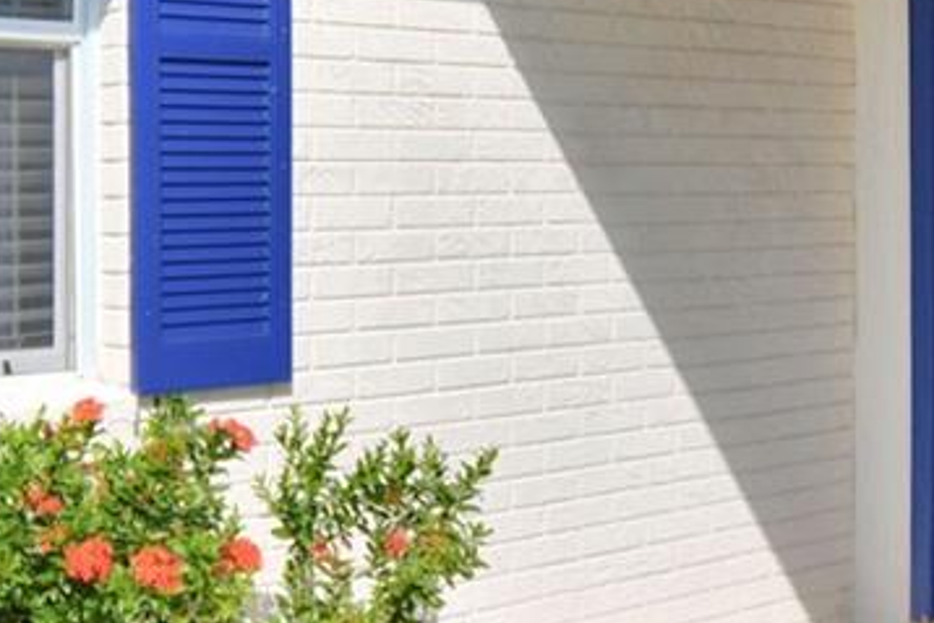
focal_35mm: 67
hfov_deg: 30.1
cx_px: 459
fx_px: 1739
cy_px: 182
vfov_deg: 20.2
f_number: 4.5
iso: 100
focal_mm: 10
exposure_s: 1/1600
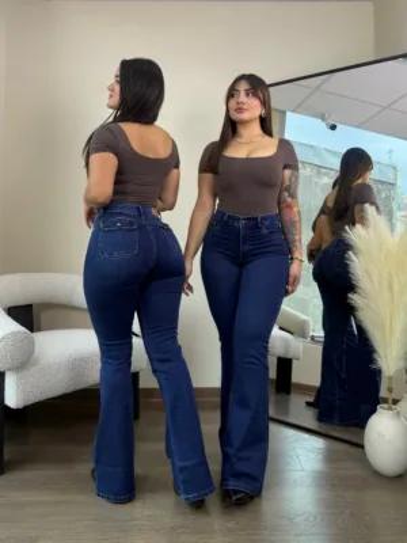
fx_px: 376
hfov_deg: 56.8
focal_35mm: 24
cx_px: 204
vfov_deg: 71.6
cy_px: 272
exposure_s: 1/100
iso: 50
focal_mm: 6.76
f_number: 1.78
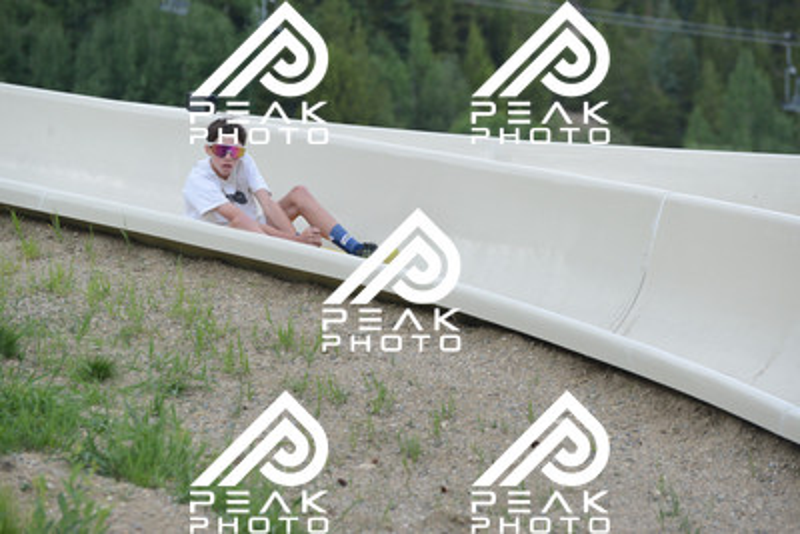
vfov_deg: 7.0
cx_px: 400
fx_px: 4335
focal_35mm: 195
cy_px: 267
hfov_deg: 10.5
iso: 1400
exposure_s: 1/1250
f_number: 6.3
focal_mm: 195
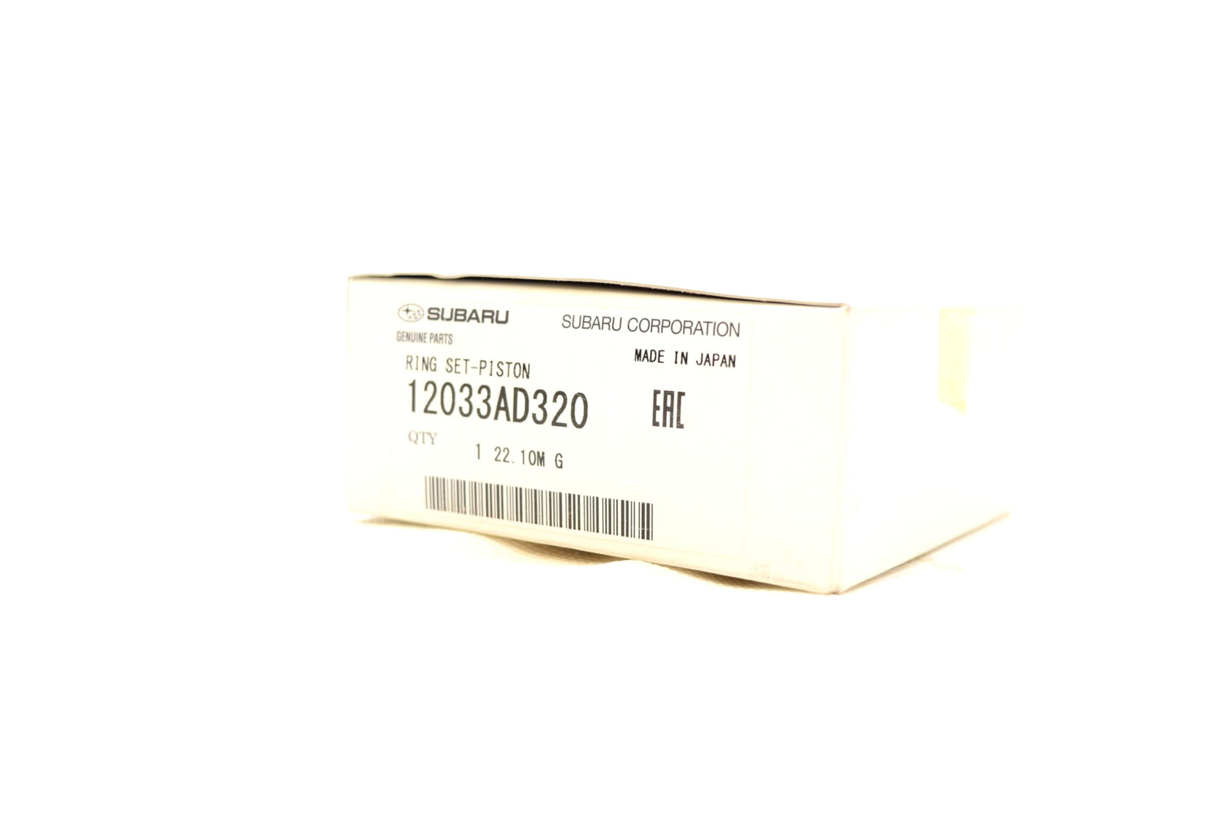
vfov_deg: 29.9
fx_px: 1534
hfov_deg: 43.6
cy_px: 410
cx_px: 613
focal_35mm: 45
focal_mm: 30
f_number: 5.6
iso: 400
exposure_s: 1/125
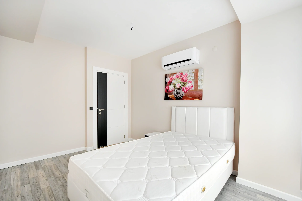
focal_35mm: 15
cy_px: 100
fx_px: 126
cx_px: 151
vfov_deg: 77.3
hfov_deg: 100.4
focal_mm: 10
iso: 800
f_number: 5
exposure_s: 1/60
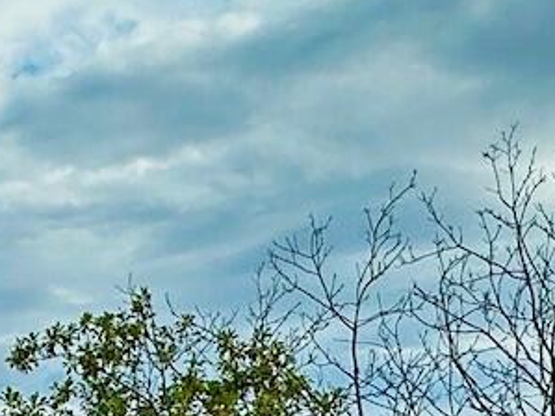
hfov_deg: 20.1
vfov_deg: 14.0
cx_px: 63
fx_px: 1539
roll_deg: -0.1
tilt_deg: -2.2
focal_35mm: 96
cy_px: 704
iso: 40
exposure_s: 1/1062
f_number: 2.2
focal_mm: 2.22
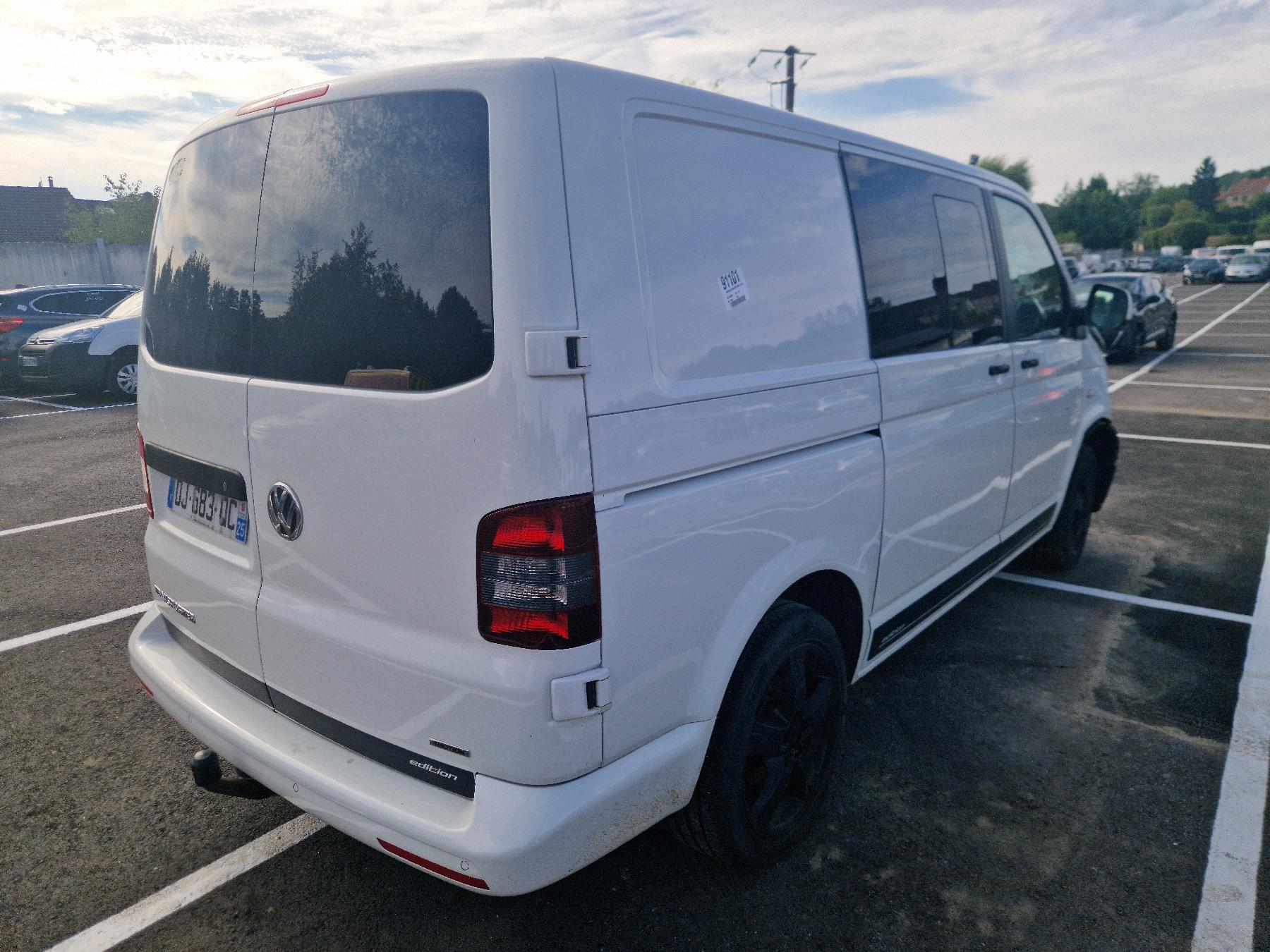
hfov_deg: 73.9
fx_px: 844
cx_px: 635
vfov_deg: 58.9
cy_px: 476
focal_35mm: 23
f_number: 1.8
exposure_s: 1/2000
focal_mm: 5.4
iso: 50
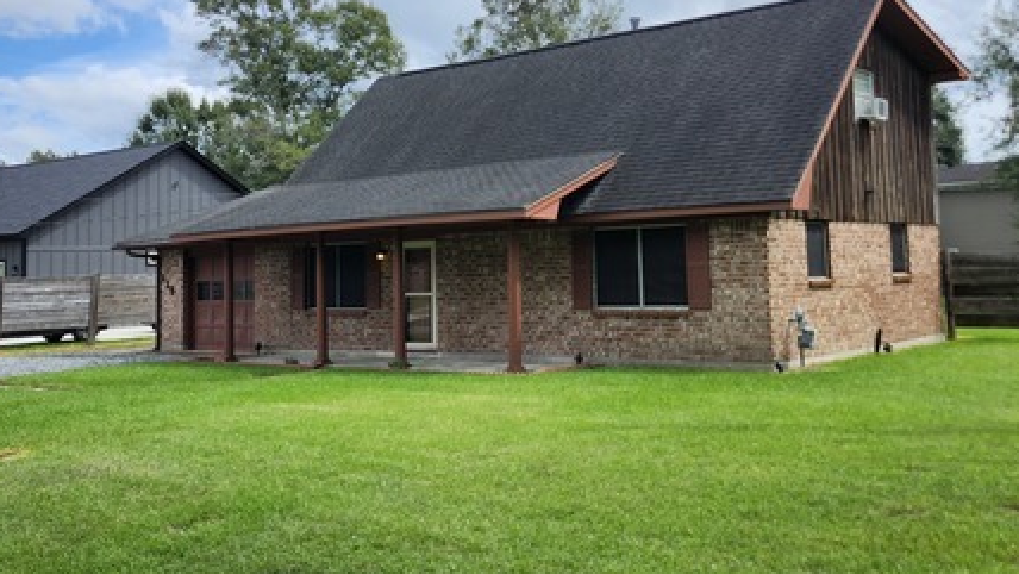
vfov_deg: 30.2
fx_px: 1054
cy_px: 175
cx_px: 526
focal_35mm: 39
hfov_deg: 51.6
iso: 25
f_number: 1.8
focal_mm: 5.54
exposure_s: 1/2198
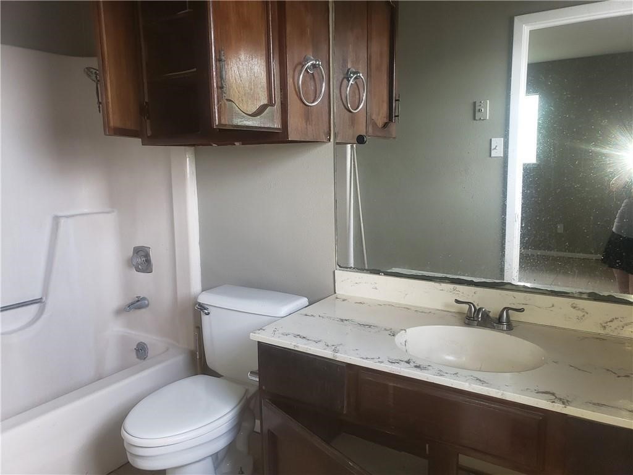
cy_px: 238
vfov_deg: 53.1
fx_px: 475
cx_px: 316
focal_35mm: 26
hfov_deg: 67.3
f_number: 2.4
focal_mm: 4.3
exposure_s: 1/33
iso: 100
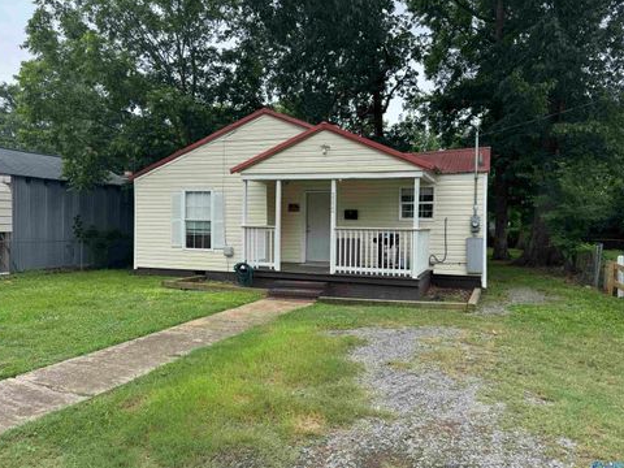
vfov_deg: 54.9
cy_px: 232
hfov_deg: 69.4
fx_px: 451
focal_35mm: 25
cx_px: 308
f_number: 1.78
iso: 80
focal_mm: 6.76
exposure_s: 1/1425
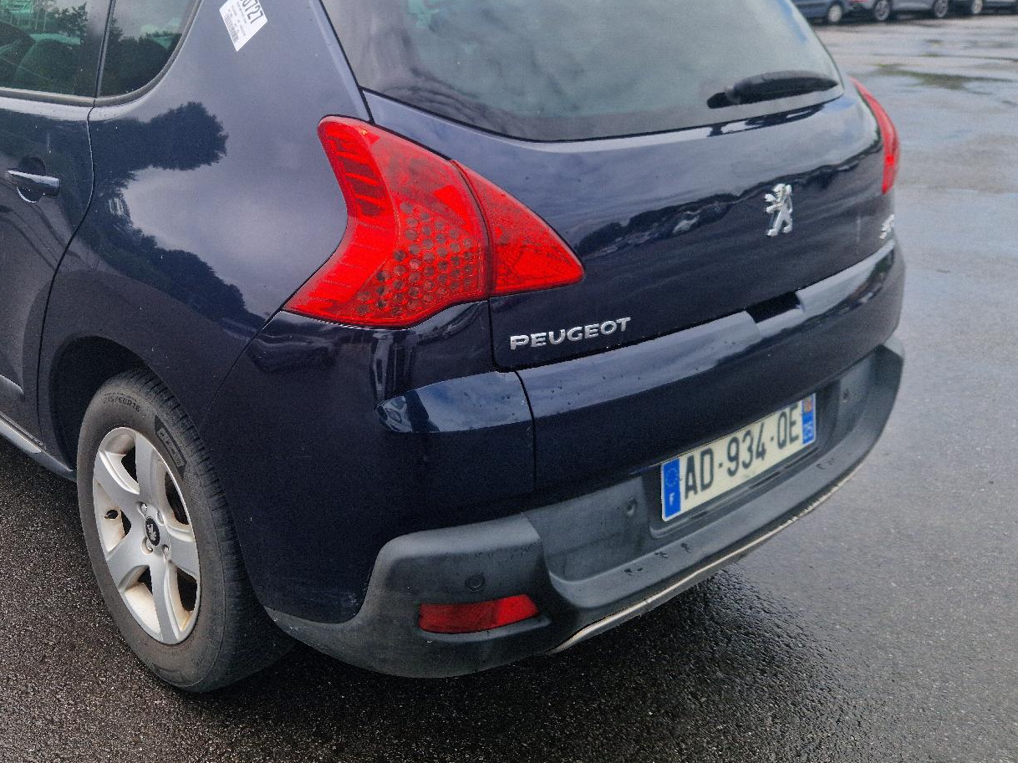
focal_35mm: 34
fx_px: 1000
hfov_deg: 52.9
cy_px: 308
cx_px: 336
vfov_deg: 41.6
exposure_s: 1/1250
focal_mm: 5.4
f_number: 1.8
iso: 50
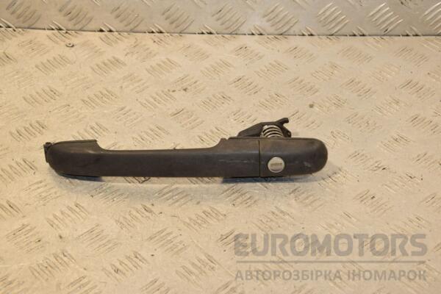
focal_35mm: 68
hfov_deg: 29.9
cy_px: 147
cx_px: 220
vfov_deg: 20.2
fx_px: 827
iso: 800
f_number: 8
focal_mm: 45
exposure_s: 1/200
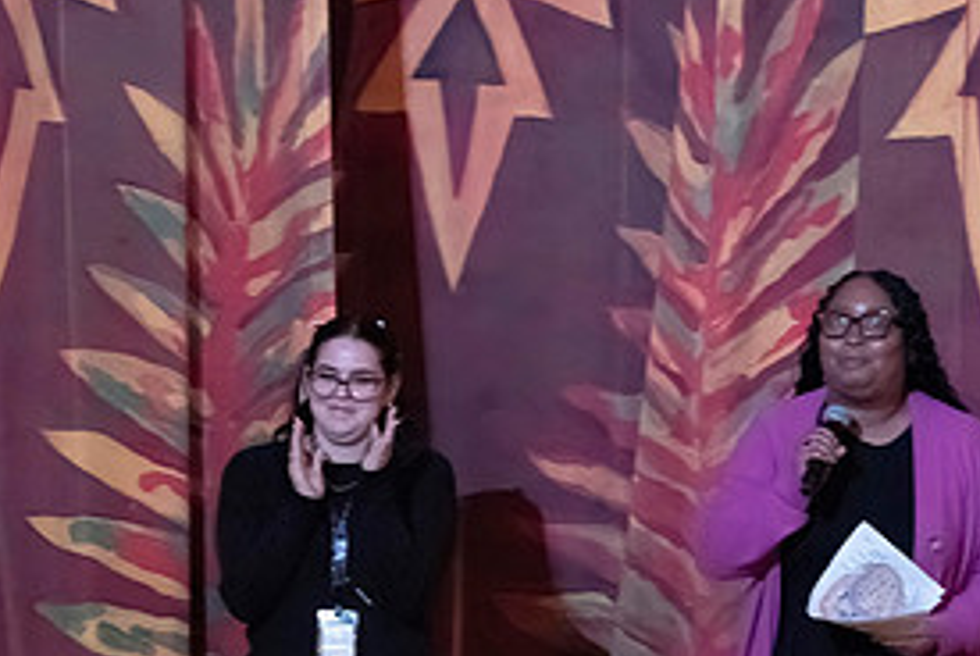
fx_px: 17413
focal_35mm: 639
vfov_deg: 2.2
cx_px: 679
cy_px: 562
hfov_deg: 3.2
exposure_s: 1/125
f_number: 5.6
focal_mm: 262
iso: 10000
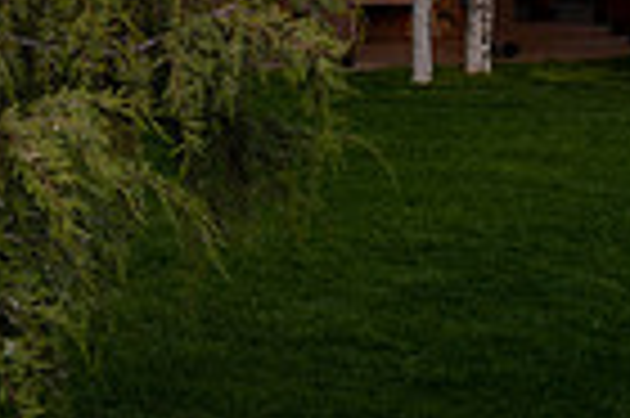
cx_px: 177
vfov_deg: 9.8
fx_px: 2290
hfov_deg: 15.6
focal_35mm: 131
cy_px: -369
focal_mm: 27
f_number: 22
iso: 80
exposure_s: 2.5
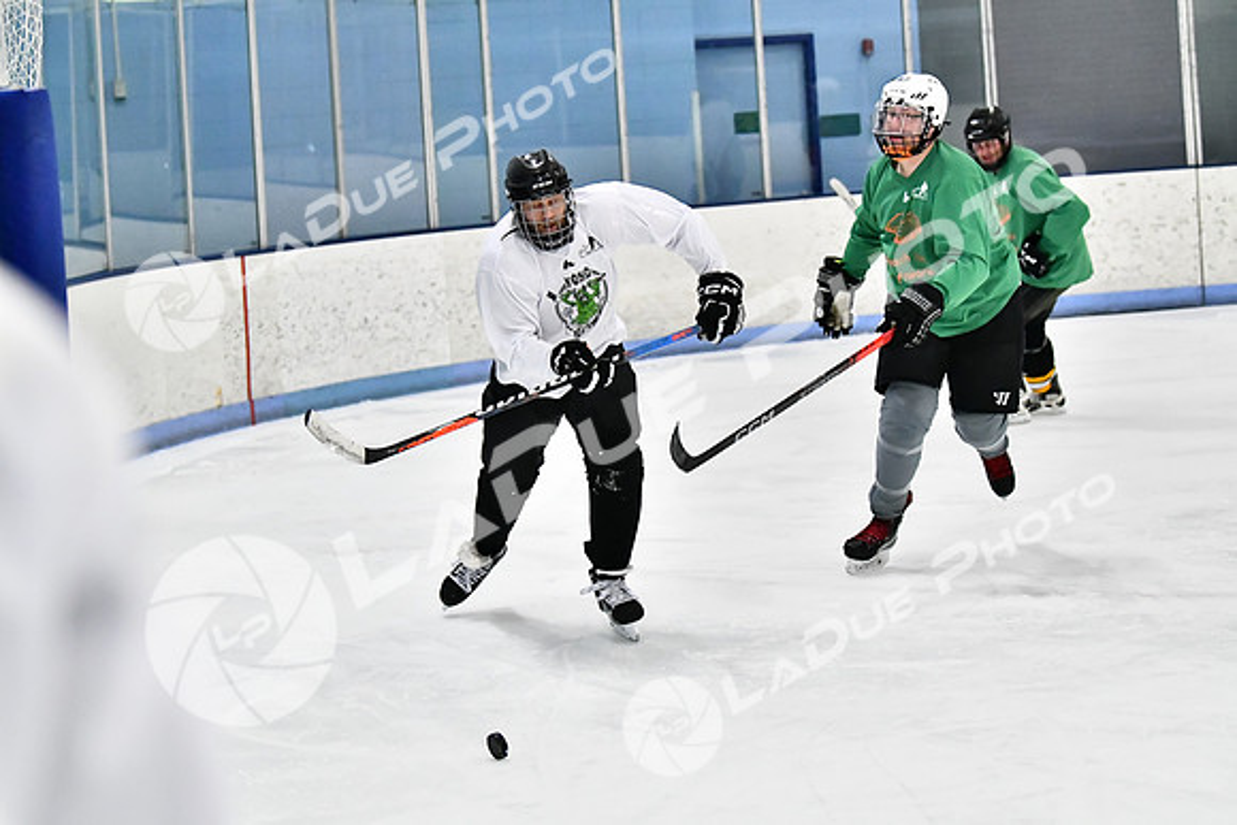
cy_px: 412
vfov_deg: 12.7
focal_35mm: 108
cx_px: 618
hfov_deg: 18.9
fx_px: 3712
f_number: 2.8
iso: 6400
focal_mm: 72
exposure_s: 1/1600
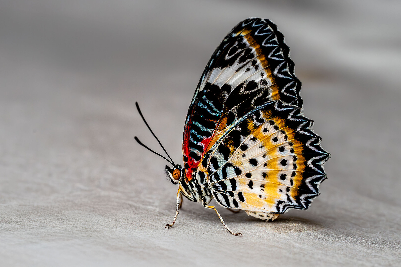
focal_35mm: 105
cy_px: 134
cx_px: 200
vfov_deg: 13.0
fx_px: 1169
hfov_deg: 19.5
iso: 1250
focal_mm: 105
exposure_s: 1/400
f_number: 11
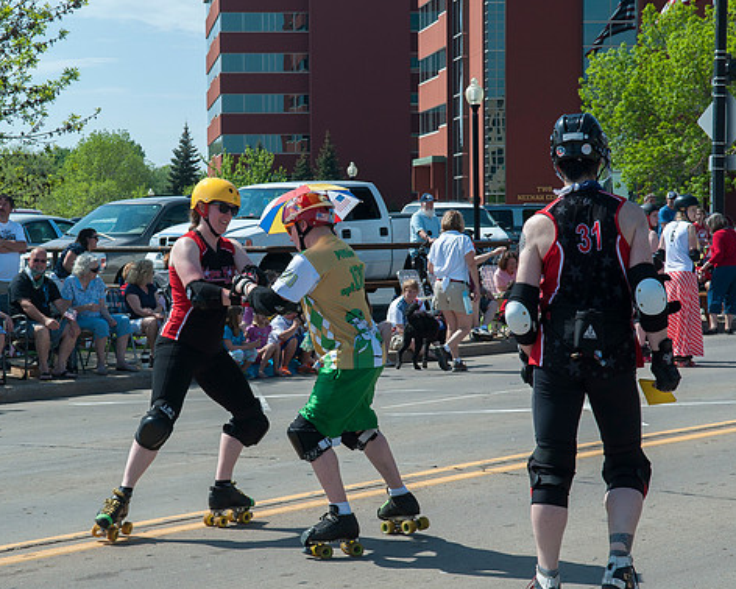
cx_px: 296
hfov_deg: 20.1
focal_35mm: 95
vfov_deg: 16.2
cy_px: 295
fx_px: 2070
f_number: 9
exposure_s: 1/400
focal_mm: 55
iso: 200
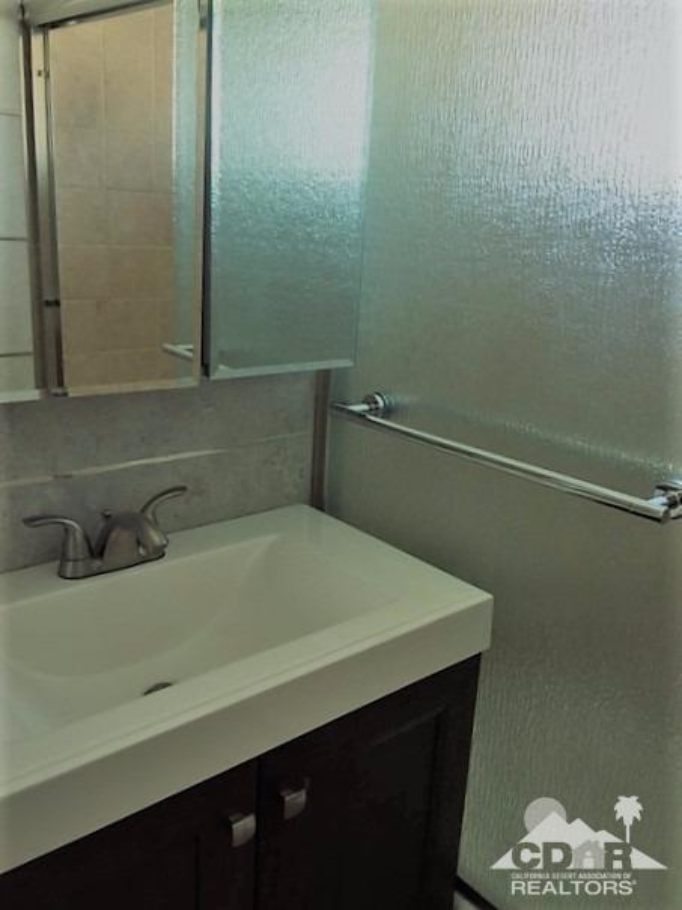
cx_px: 341
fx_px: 763
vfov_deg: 61.7
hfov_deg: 48.2
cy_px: 455
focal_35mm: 29
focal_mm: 4.15
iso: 32
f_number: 2.2
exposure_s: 1/40
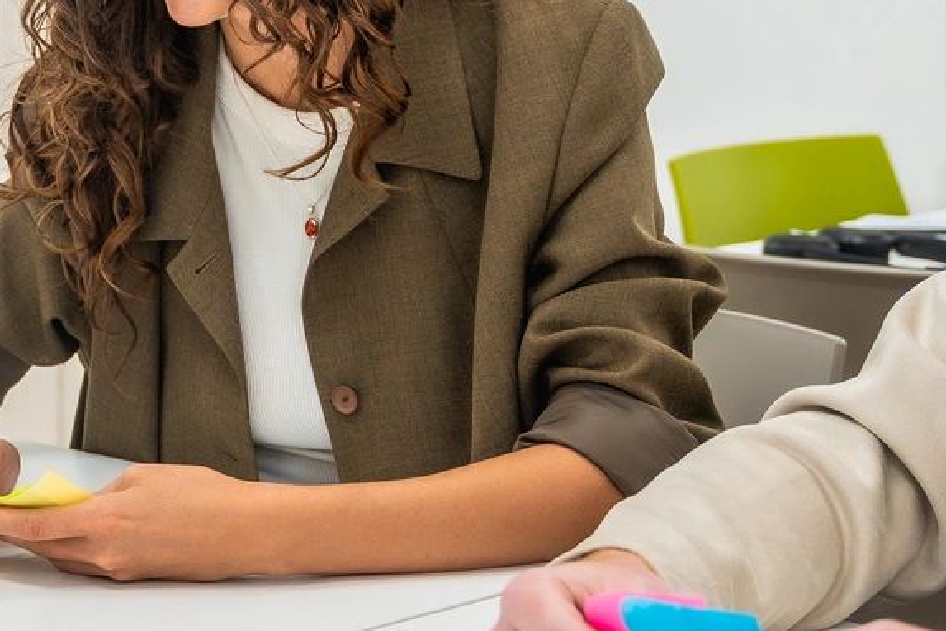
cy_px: 400
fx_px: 2955
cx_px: -95
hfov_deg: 17.6
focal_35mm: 112
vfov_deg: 12.2
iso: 800
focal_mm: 30.4
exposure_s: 1/200
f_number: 2.8
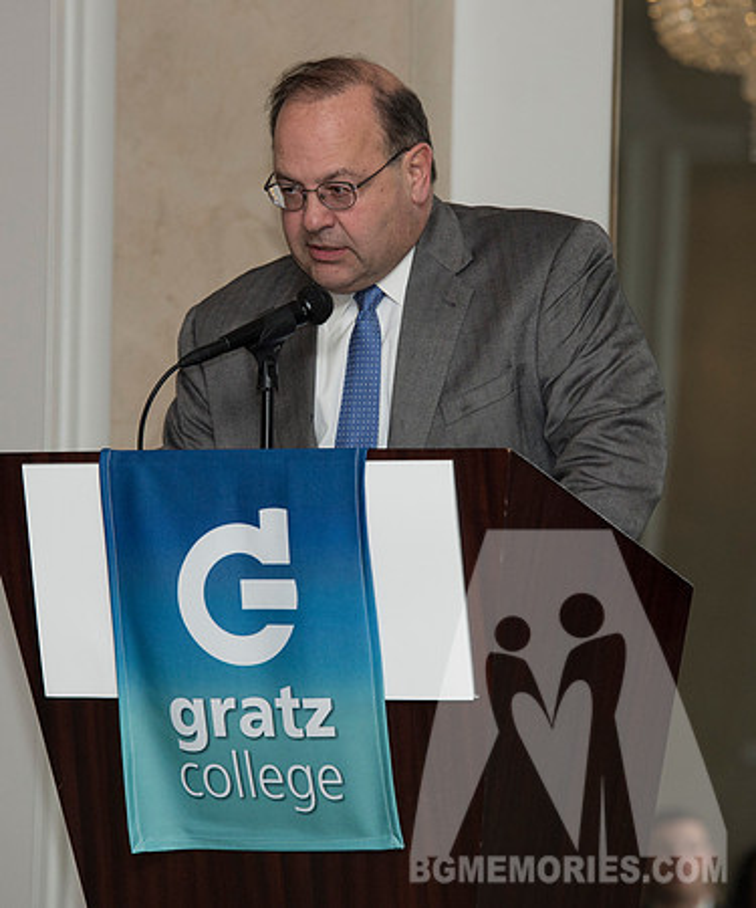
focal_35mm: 281
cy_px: 428
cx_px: 368
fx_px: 7659
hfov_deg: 5.7
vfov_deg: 6.8
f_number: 5.6
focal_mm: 185
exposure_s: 1/125
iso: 1600
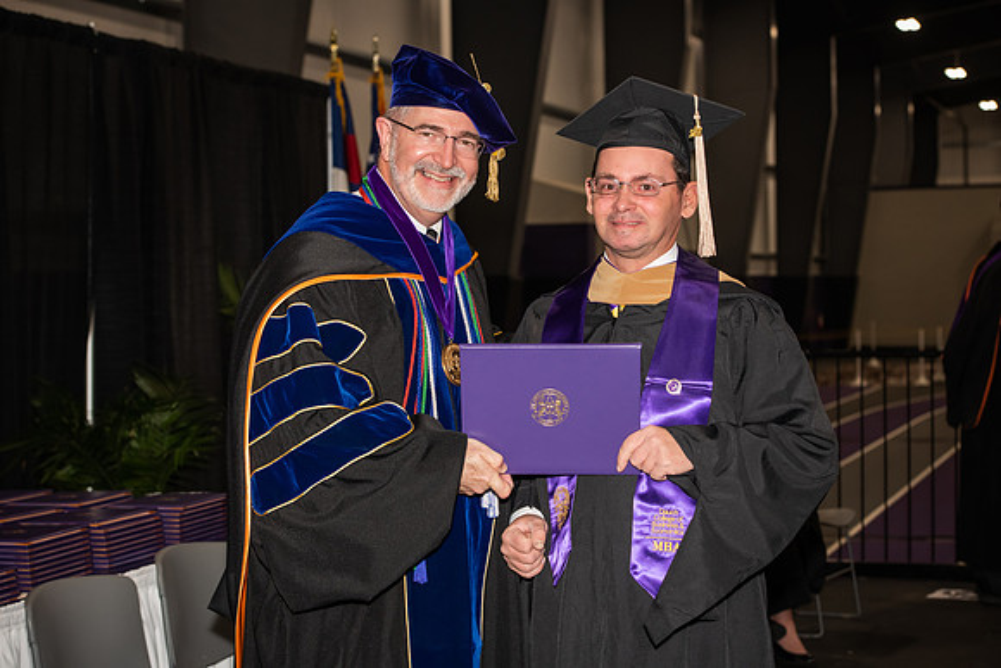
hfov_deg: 28.8
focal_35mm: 70
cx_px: 500
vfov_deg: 19.5
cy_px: 334
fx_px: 1947
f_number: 5.6
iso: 1000
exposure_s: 1/200
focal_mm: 70
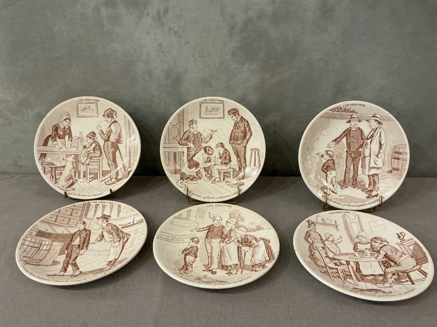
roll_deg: -0.2
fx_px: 353
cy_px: 164
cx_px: 218
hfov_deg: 63.4
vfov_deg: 49.7
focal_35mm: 28
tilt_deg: -29.0
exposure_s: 1/50
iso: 160
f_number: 1.8
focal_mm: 3
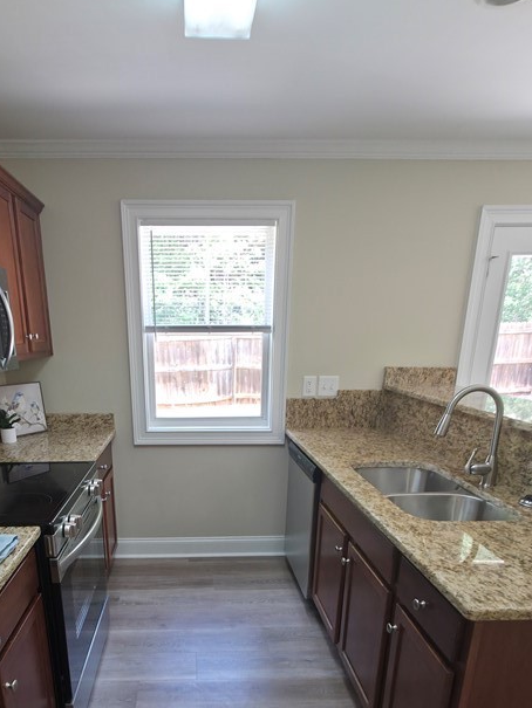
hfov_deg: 60.2
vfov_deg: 73.6
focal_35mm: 22
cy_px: 483
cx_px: 195
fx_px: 451
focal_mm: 2.2
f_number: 1.9
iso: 80
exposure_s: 1/60
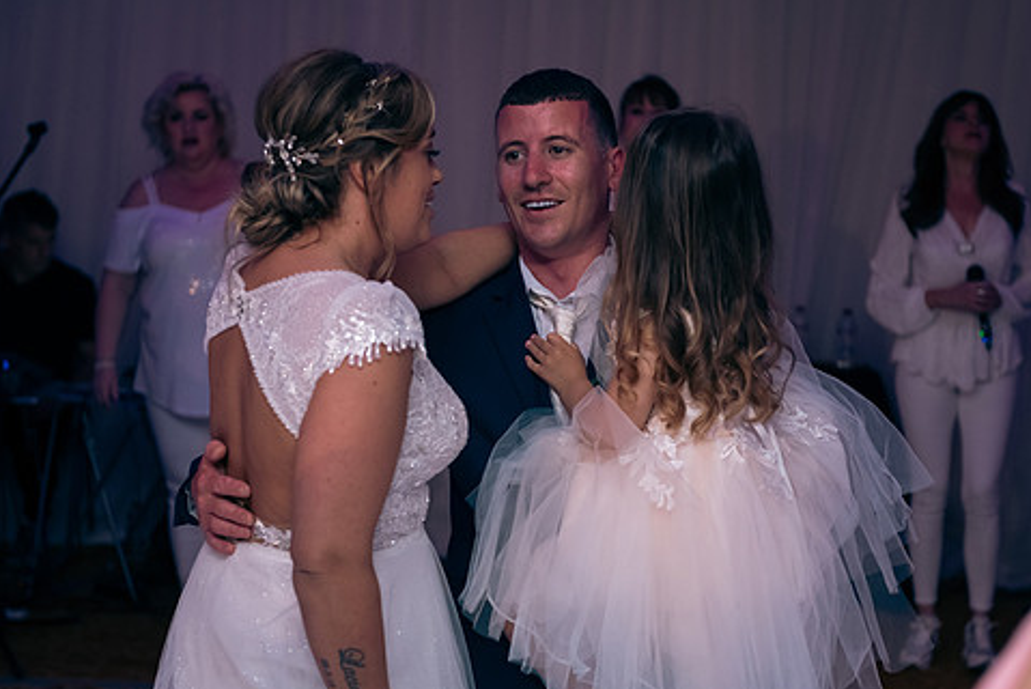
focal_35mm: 75
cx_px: 538
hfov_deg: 27.0
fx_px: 2149
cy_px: 363
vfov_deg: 18.2
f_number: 3.5
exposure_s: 1/160
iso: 800
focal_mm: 62
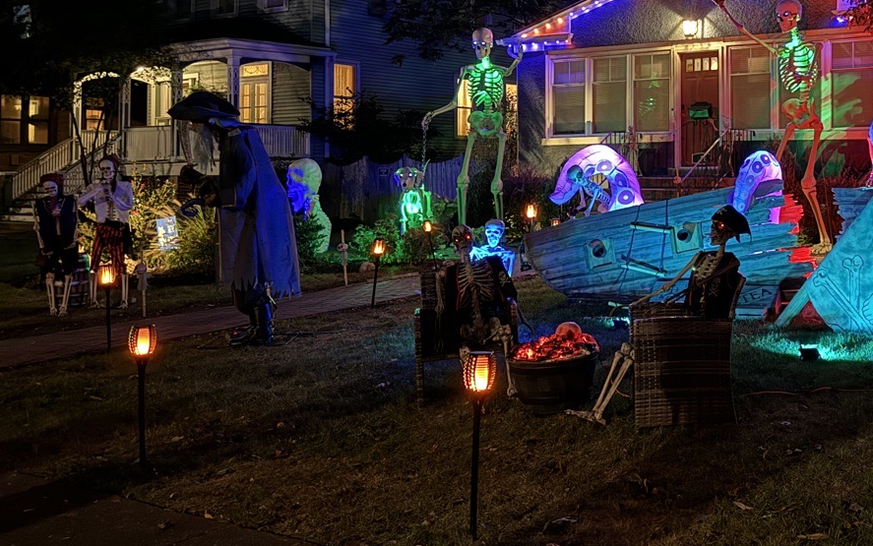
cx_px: 696
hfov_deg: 44.0
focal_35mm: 43
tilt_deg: +1.1
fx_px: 1023
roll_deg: -0.2
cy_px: 149
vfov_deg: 29.5
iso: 1600
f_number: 1.78
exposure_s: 1/9
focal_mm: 6.76
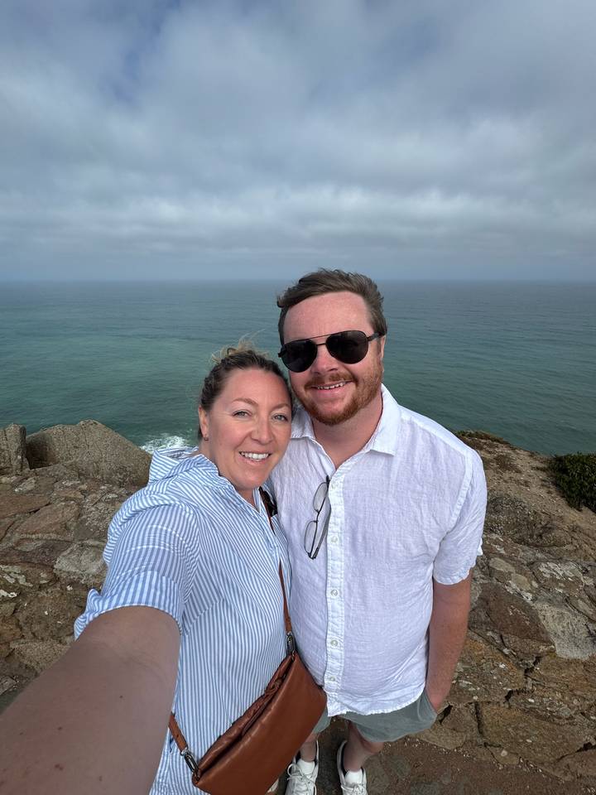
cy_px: 398
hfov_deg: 85.7
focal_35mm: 14
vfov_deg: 102.1
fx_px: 321
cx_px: 298
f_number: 2.2
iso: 50
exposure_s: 1/2146
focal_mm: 2.22
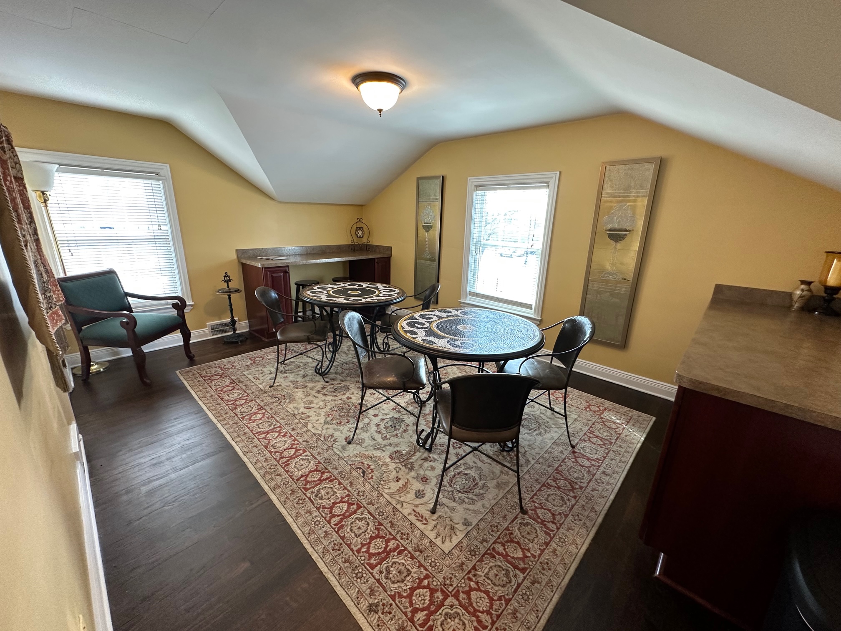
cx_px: 420
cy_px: 316
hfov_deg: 102.1
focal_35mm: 14
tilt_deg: -15.2
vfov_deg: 85.7
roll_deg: -1.9
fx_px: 340
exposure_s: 1/60
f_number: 2.2
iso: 160
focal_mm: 2.22
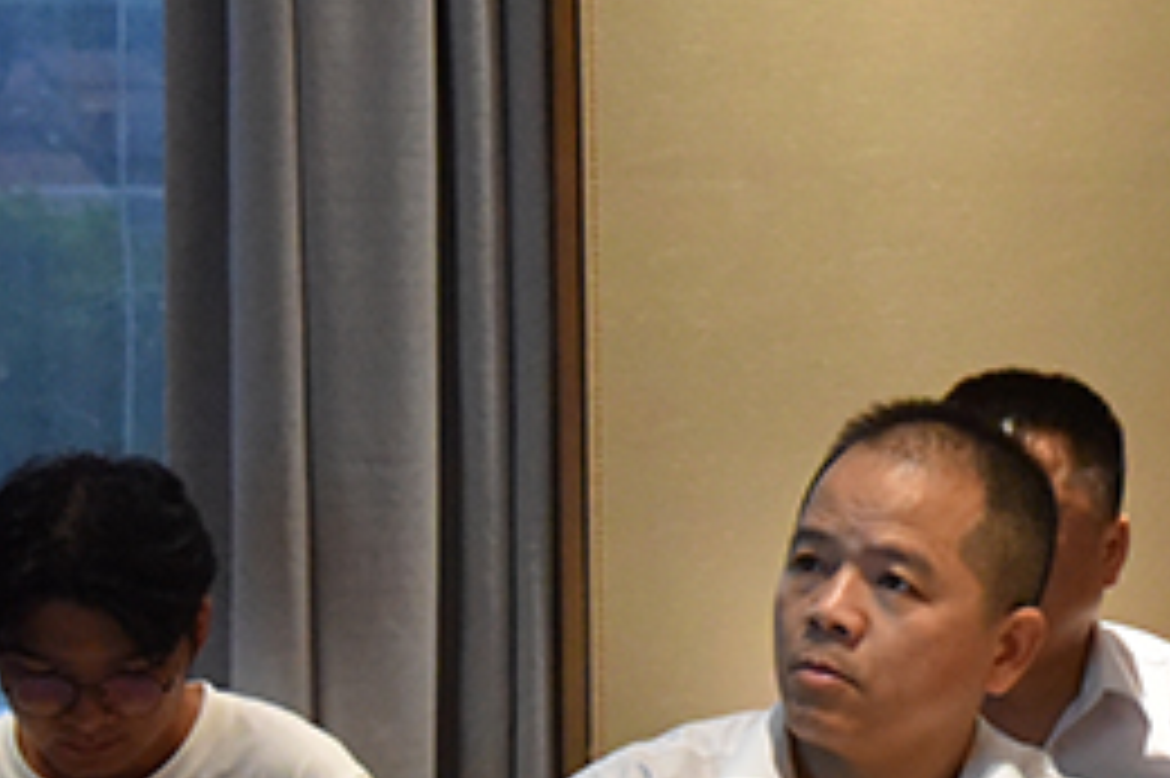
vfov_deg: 9.0
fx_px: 4937
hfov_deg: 13.1
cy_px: 483
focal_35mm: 152
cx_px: 1436
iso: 12800
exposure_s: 1/250
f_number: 8
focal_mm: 50
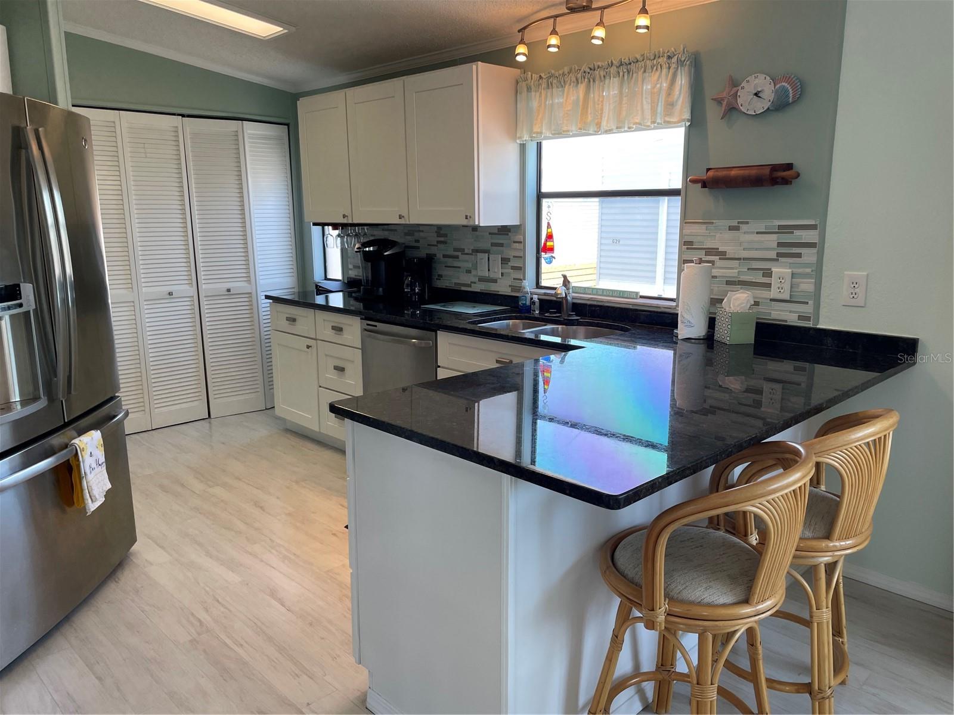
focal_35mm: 26
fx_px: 717
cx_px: 477
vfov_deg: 53.1
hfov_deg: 67.3
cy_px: 358
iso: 40
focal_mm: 4.2
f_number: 1.6
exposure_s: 1/120
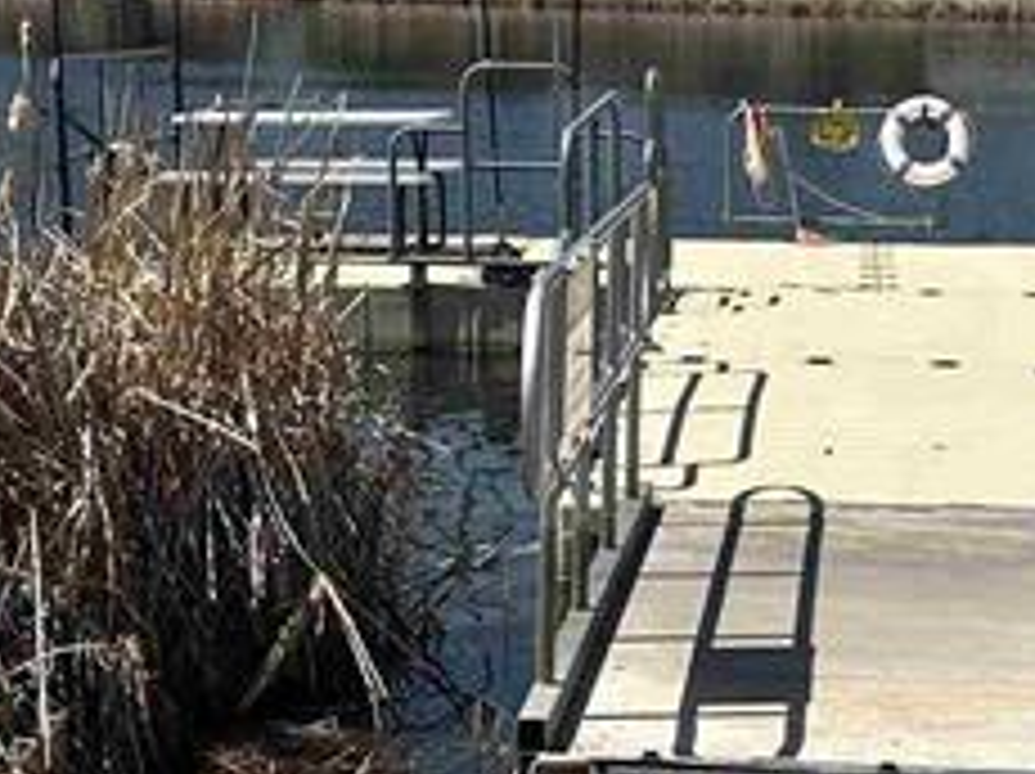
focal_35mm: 107
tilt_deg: -10.2
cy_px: 562
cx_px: 734
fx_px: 3196
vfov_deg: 13.8
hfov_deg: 18.3
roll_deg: -1.0
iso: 80
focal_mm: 6.86
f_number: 1.78
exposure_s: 1/6211
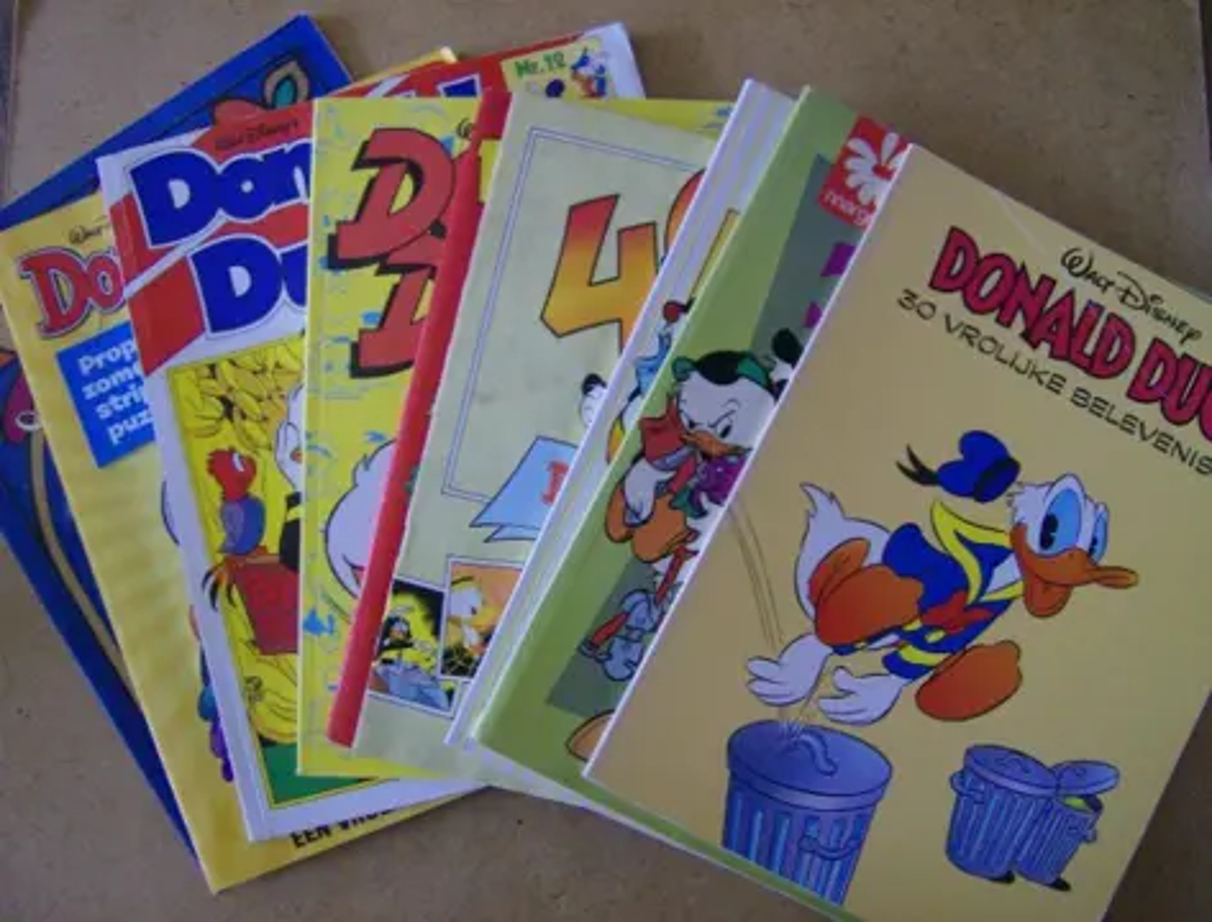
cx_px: 606
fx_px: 1267
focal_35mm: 36
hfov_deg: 51.1
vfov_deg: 40.0
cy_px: 461
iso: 200
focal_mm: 6
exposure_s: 1/46.4
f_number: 2.8
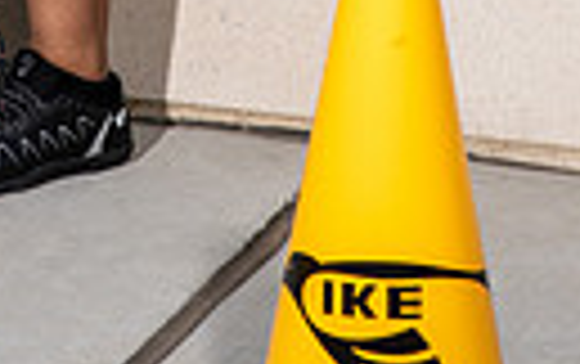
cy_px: -584
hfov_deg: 8.4
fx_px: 3941
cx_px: 175
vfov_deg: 5.1
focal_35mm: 249
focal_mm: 70
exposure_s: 1/320
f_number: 7.1
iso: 100
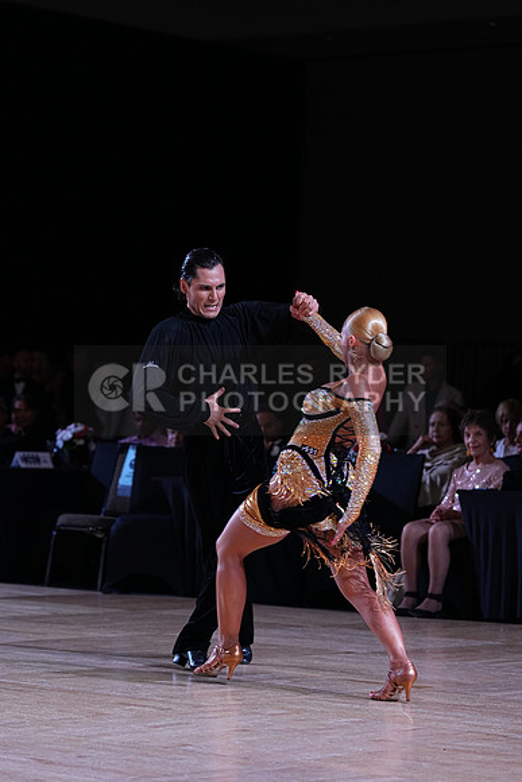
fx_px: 2673
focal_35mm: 123
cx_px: 261
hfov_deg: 11.2
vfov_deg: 16.6
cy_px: 391
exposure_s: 1/400
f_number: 4
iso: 1000
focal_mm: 123
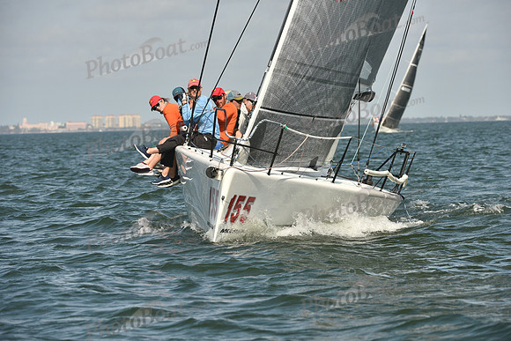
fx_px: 3691
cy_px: 170
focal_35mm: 260
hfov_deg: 7.9
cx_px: 256
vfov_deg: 5.3
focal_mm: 260
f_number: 8
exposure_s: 1/1250
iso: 400
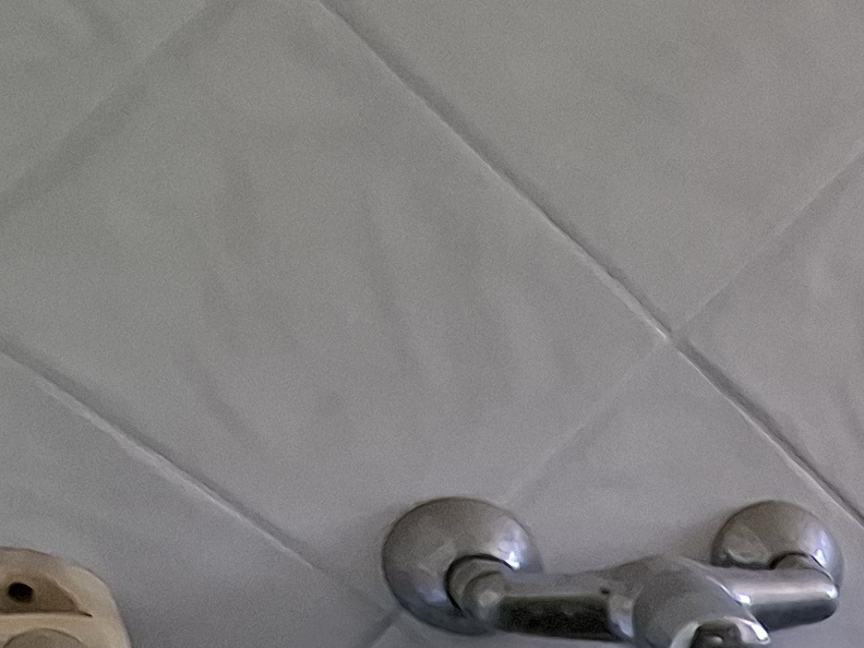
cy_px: 1220
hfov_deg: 18.8
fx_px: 1672
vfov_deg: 17.2
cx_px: 1707
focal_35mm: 67
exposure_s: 1/50
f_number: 2.2
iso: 50
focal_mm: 1.74
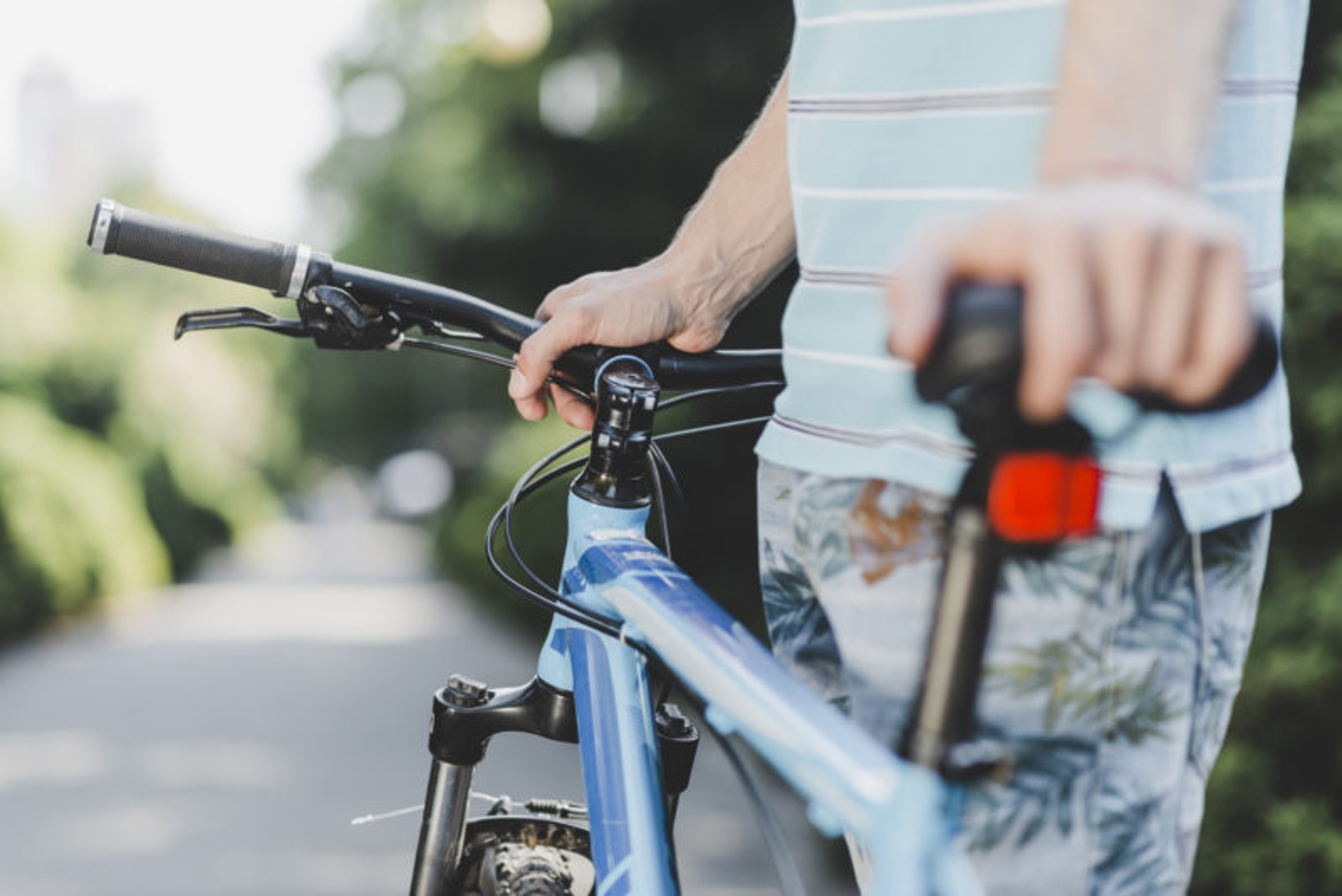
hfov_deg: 23.9
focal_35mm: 85
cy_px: 448
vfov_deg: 16.1
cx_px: 671
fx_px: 3170
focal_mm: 85
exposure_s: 1/800
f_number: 2.2
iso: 200
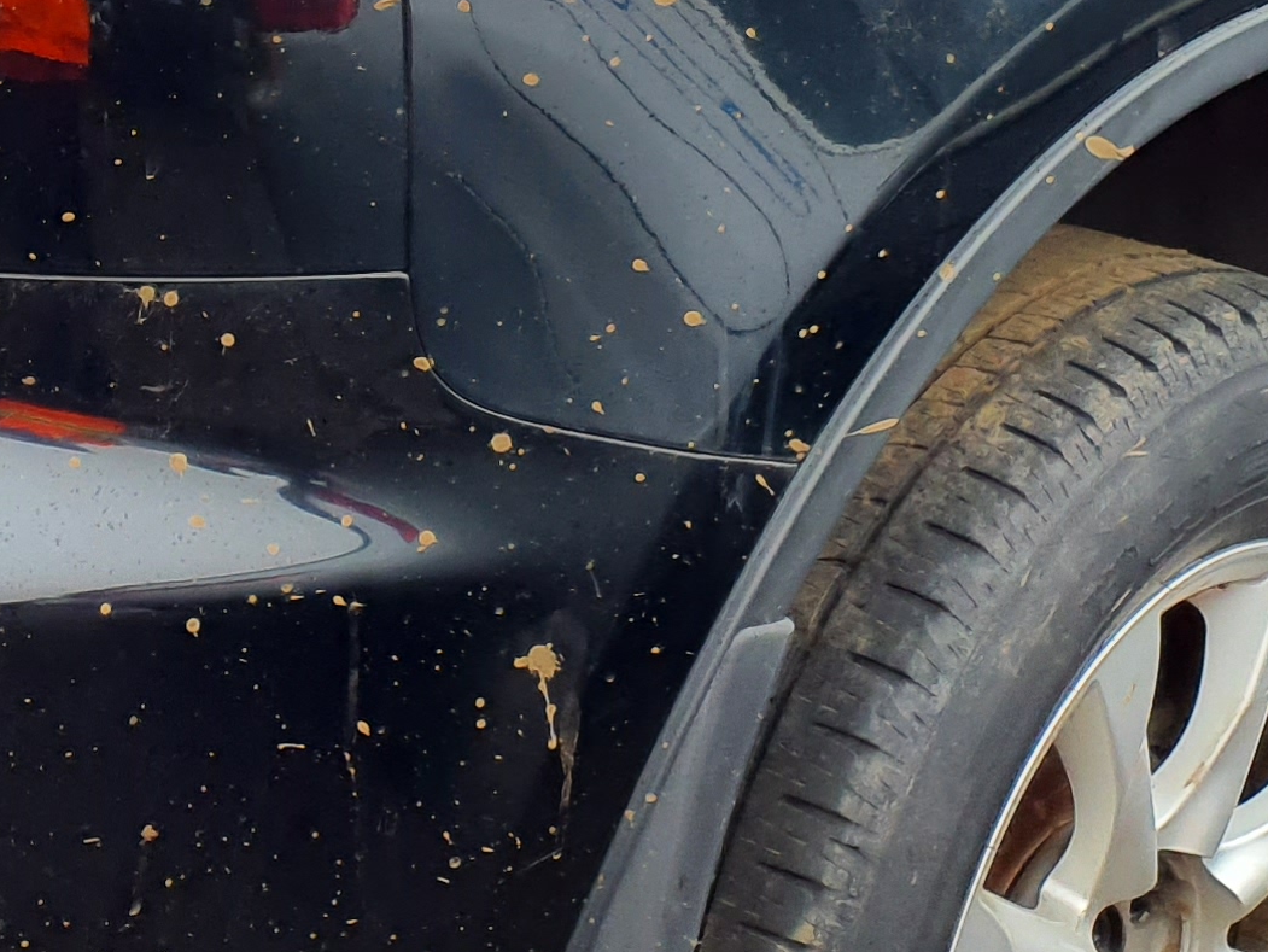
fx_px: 3884
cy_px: 7
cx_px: 436
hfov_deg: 18.5
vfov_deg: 13.8
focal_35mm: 106
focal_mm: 3.58
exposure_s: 1/221
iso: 40
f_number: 1.9
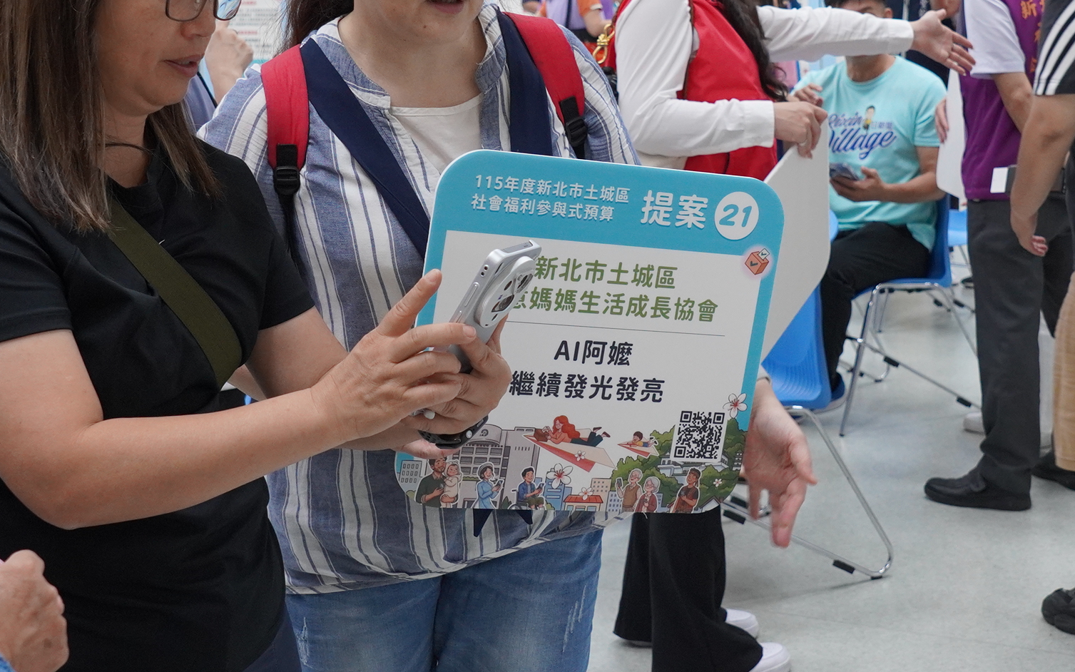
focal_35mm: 64
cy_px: 210
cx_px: 631
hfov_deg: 31.9
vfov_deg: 20.2
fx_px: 1876
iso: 1000
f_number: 4
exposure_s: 1/160
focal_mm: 21
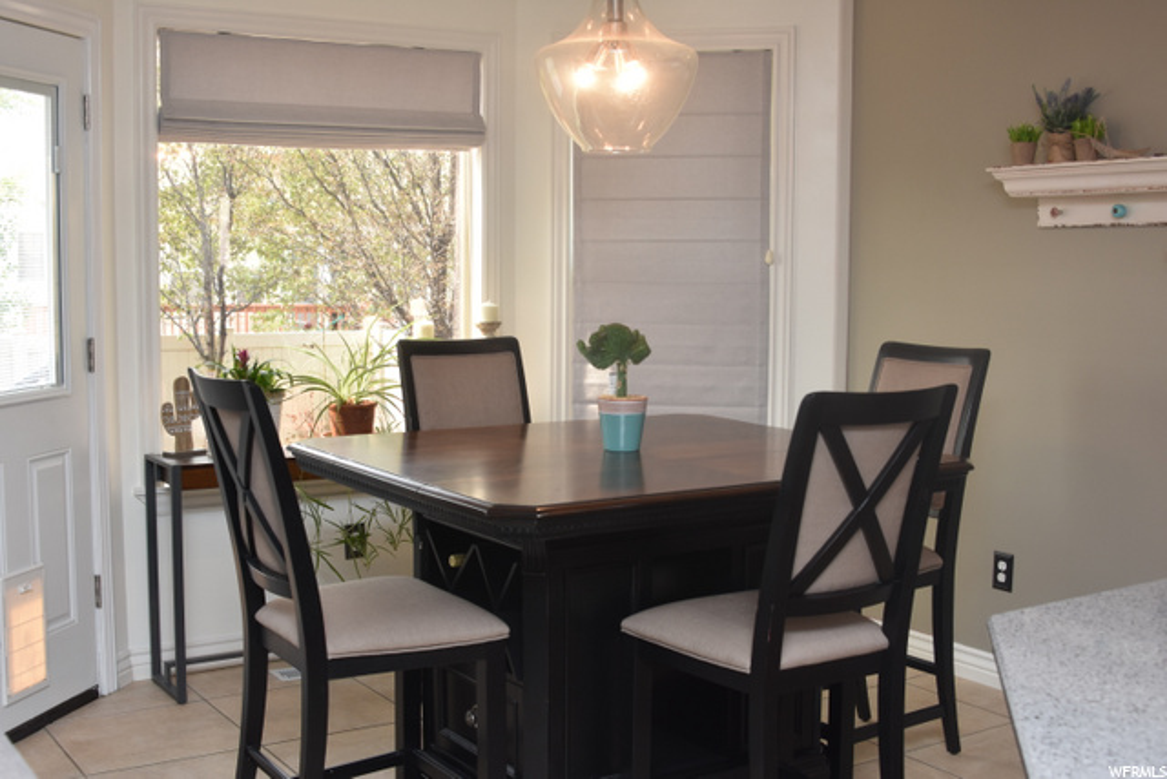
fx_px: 1362
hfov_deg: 46.4
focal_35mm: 42
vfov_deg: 31.9
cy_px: 390
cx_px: 584
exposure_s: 1/125
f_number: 5.6
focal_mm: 28
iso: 400
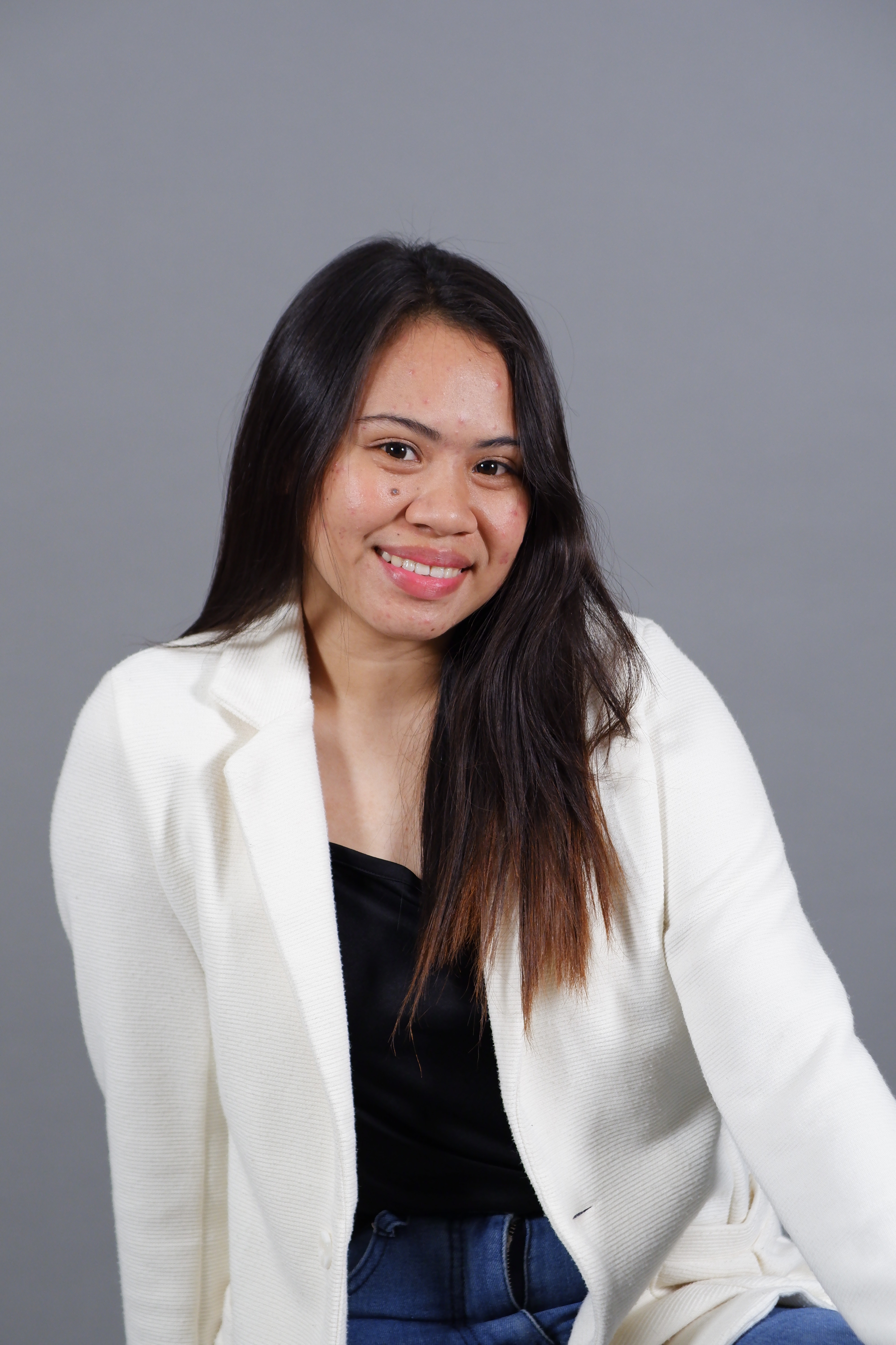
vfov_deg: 24.2
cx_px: 448
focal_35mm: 84
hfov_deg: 16.3
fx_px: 3136
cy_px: 672
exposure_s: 1/200
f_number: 2.8
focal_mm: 56
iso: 1250
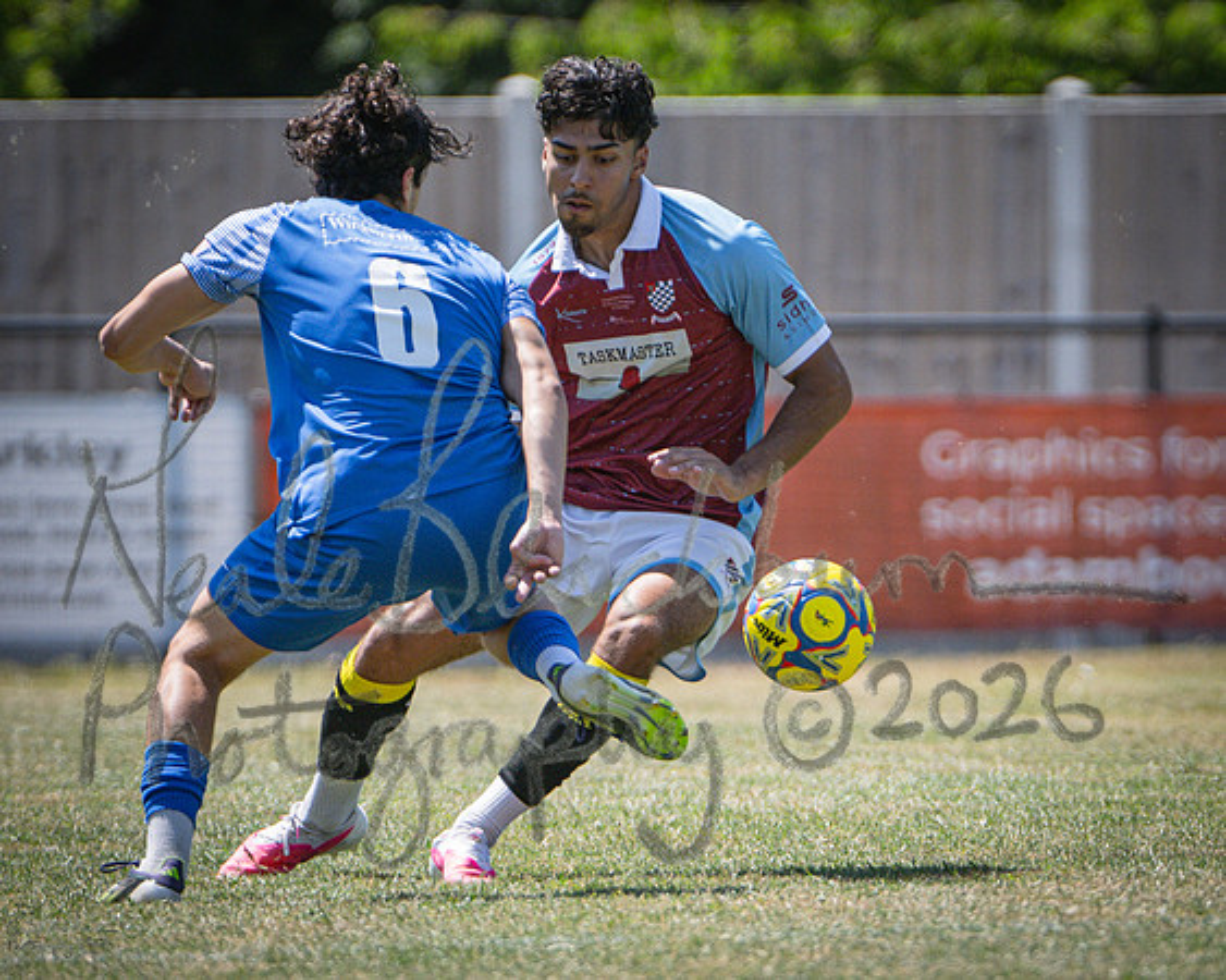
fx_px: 34623
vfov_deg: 1.6
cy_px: 483
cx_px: 827
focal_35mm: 955
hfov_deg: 2.0
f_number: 4
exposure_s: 1/1600
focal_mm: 400
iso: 400
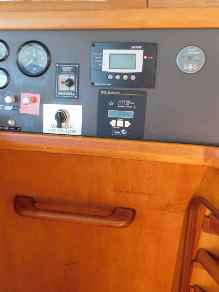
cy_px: 149
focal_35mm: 41
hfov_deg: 34.9
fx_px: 346
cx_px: 75
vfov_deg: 45.8
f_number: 3.2
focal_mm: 5.3
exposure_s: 1/30
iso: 140
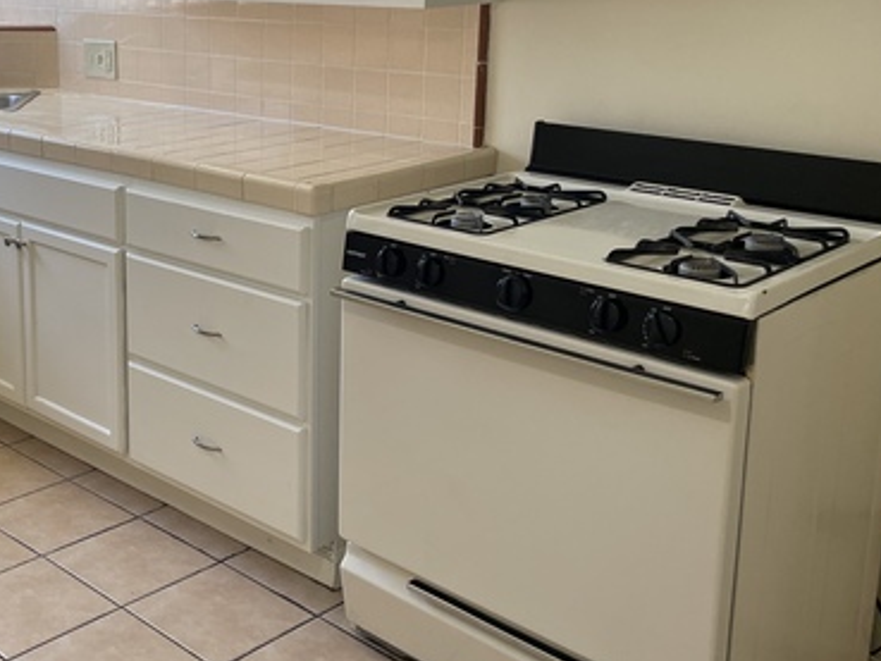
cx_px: 147
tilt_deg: -11.3
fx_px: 1197
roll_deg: +1.3
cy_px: 196
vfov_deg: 30.6
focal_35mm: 47
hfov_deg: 38.5
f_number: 1.6
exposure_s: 1/120
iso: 50
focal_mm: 4.2
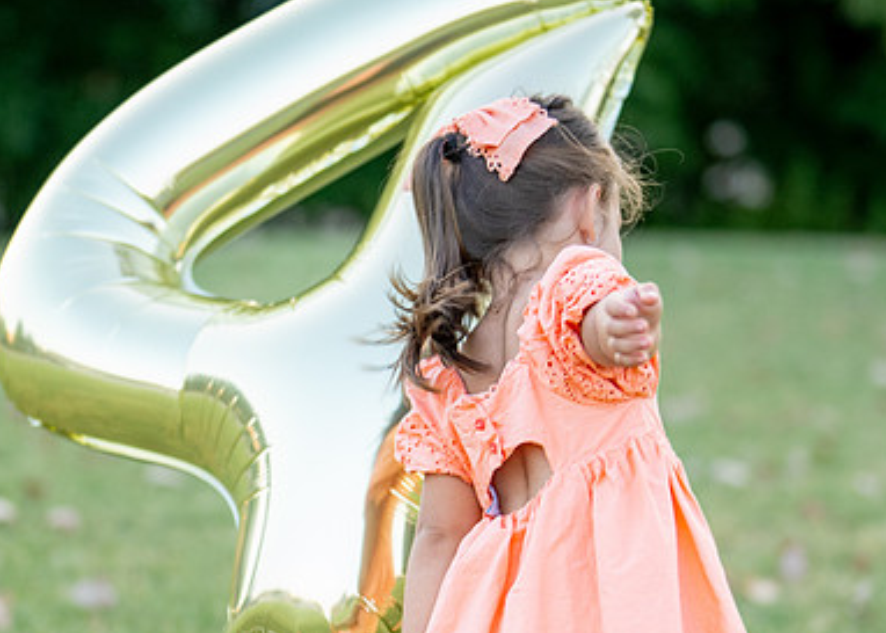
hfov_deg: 12.3
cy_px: 448
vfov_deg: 8.8
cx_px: 389
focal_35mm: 164
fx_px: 4127
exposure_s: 1/640
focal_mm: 50
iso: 200
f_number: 1.2
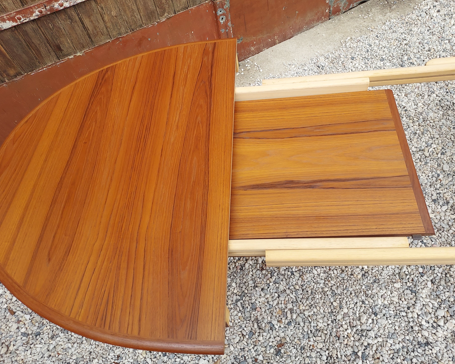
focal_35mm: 26
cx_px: 234
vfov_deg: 54.9
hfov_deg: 66.0
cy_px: 176
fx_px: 350
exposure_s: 1/421
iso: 40
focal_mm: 4.6
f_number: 1.8
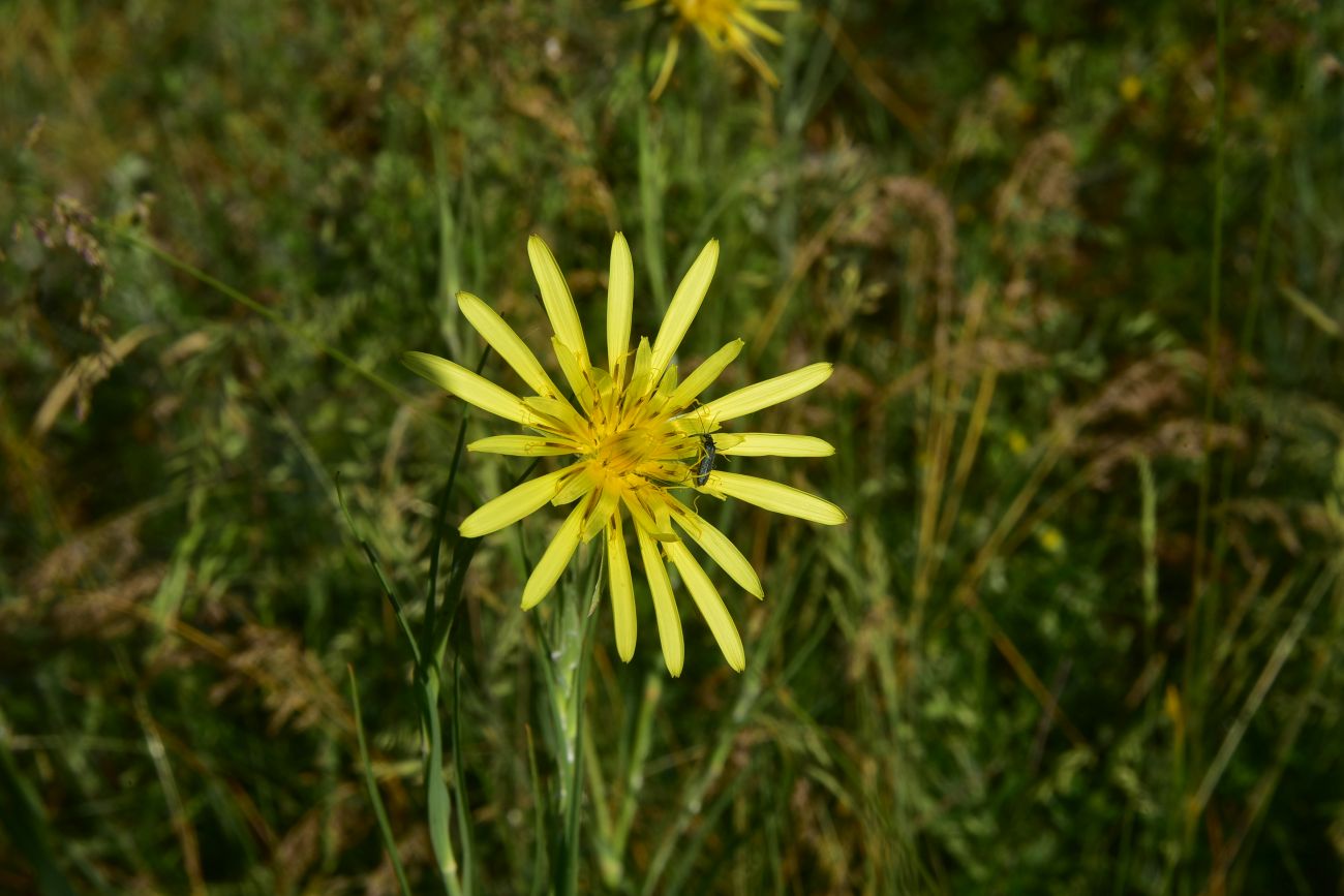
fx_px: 1867
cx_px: 672
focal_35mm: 50
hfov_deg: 39.6
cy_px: 448
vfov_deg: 27.0
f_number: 20
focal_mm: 50
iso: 160
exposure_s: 1/125
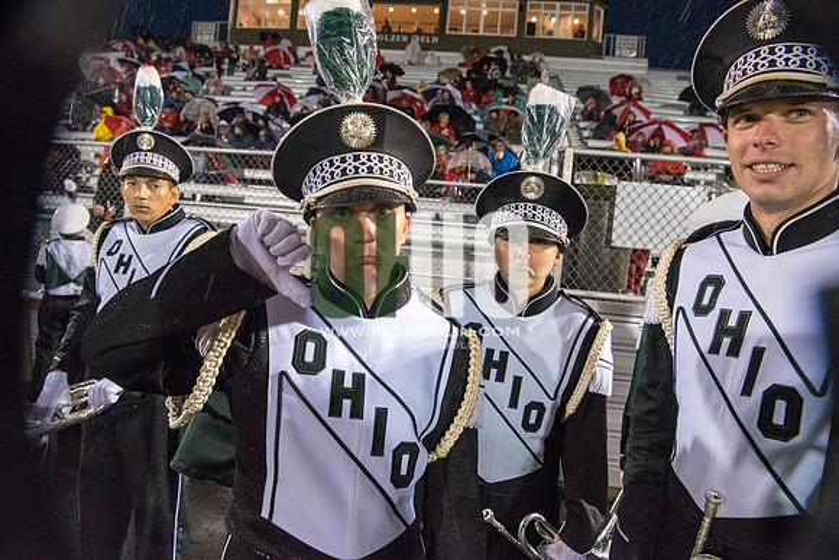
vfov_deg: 53.2
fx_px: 559
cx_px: 420
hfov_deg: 73.7
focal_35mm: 24
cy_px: 280
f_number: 5.6
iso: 5000
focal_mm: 24
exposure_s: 1/200
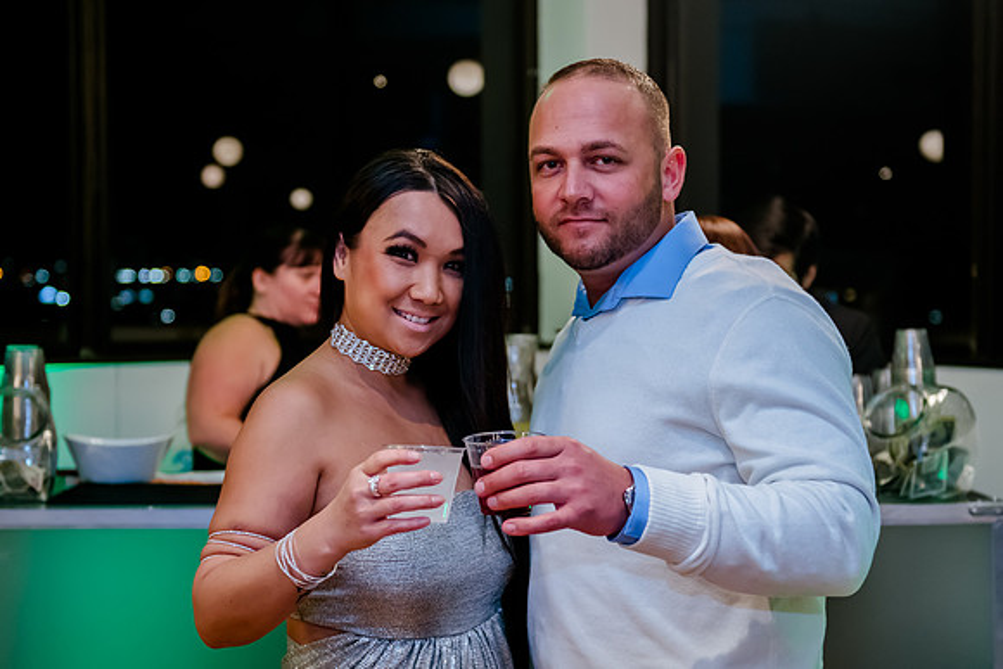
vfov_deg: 20.3
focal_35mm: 67
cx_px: 533
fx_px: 1868
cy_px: 320
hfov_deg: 30.1
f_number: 2.8
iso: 2500
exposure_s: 1/80
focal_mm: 48
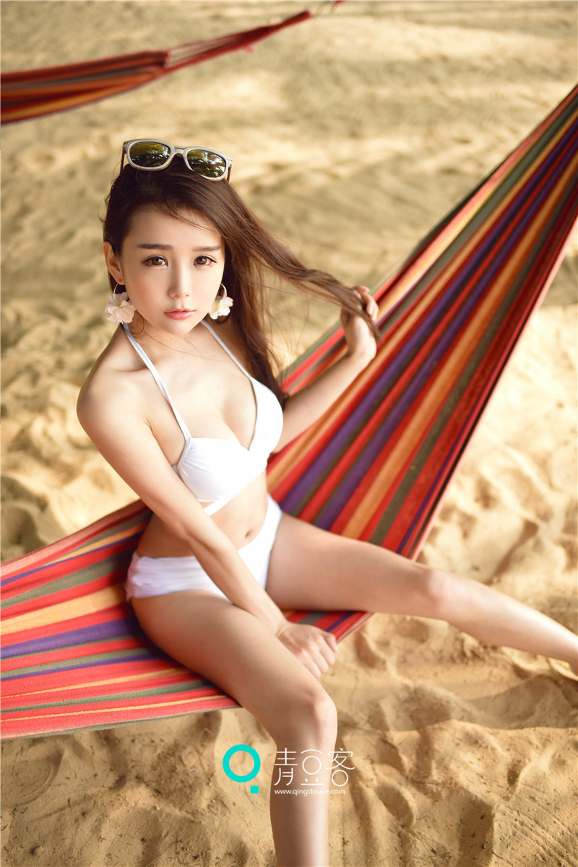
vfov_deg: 54.4
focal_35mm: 35
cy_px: 434
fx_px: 843
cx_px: 289
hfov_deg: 37.8
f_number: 1.8
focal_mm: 35
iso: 100
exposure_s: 1/640
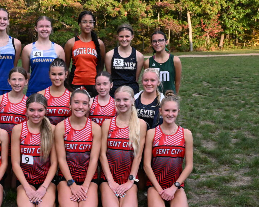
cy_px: 119
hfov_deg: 32.4
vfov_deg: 26.4
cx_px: 89
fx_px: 442
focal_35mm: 58
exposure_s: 1/2000
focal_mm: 29
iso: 8000
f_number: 8
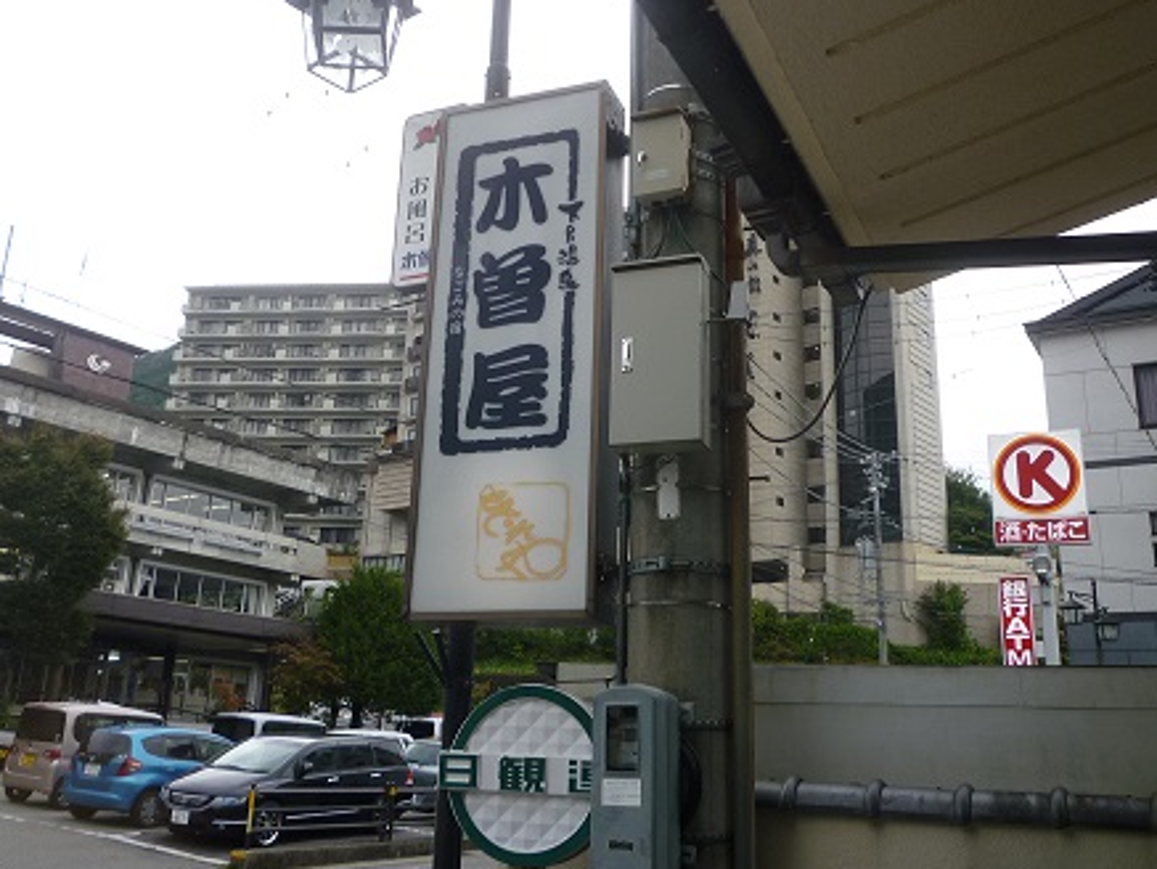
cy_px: 368
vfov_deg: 41.7
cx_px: 545
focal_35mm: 34
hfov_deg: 53.9
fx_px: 1137
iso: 80
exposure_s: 1/100
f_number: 3.3
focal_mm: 5.2
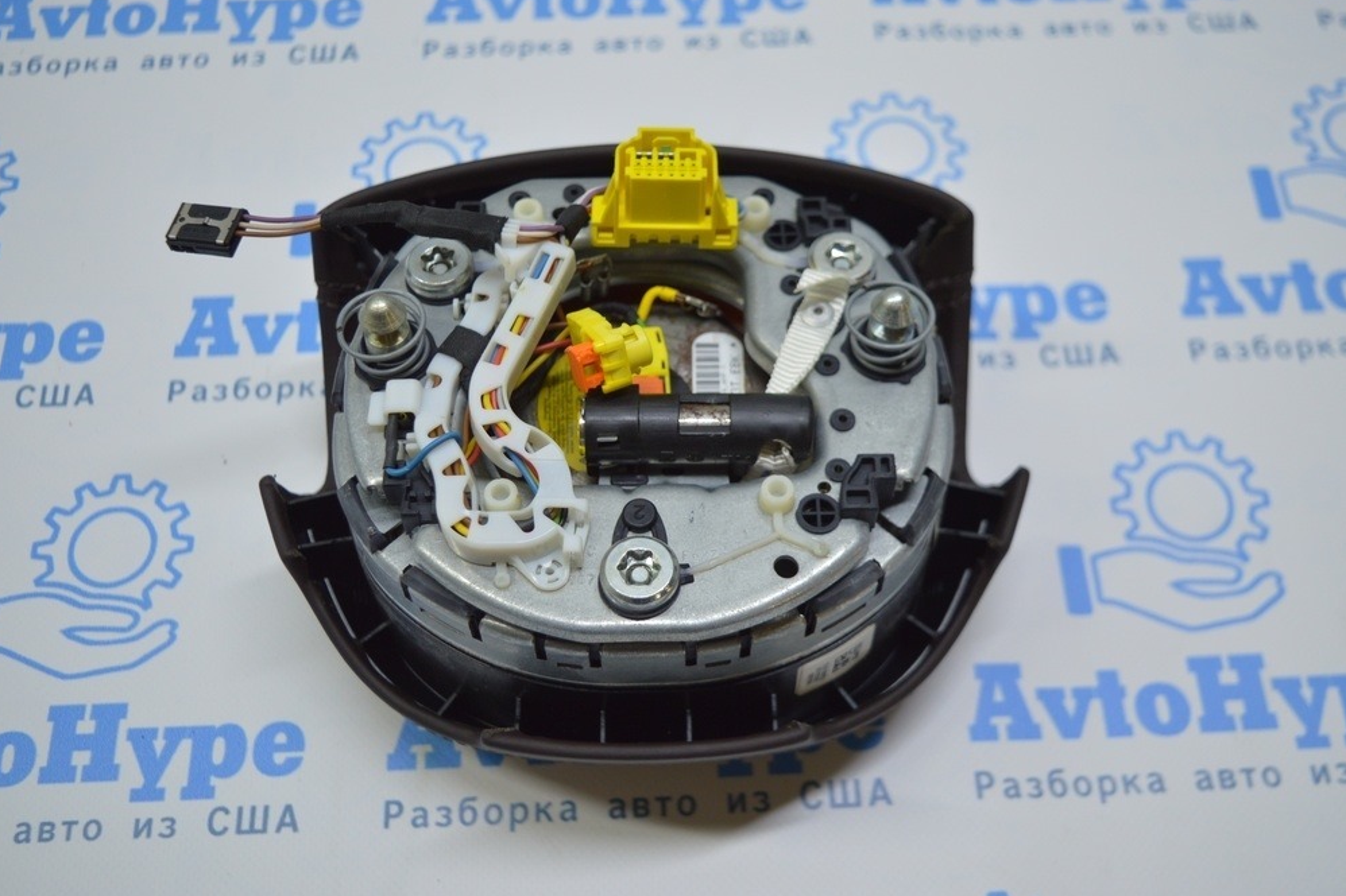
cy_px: 441
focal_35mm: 40
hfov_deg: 48.5
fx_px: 1495
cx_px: 672
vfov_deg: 33.4
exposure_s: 1/100
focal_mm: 26
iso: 400
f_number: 4
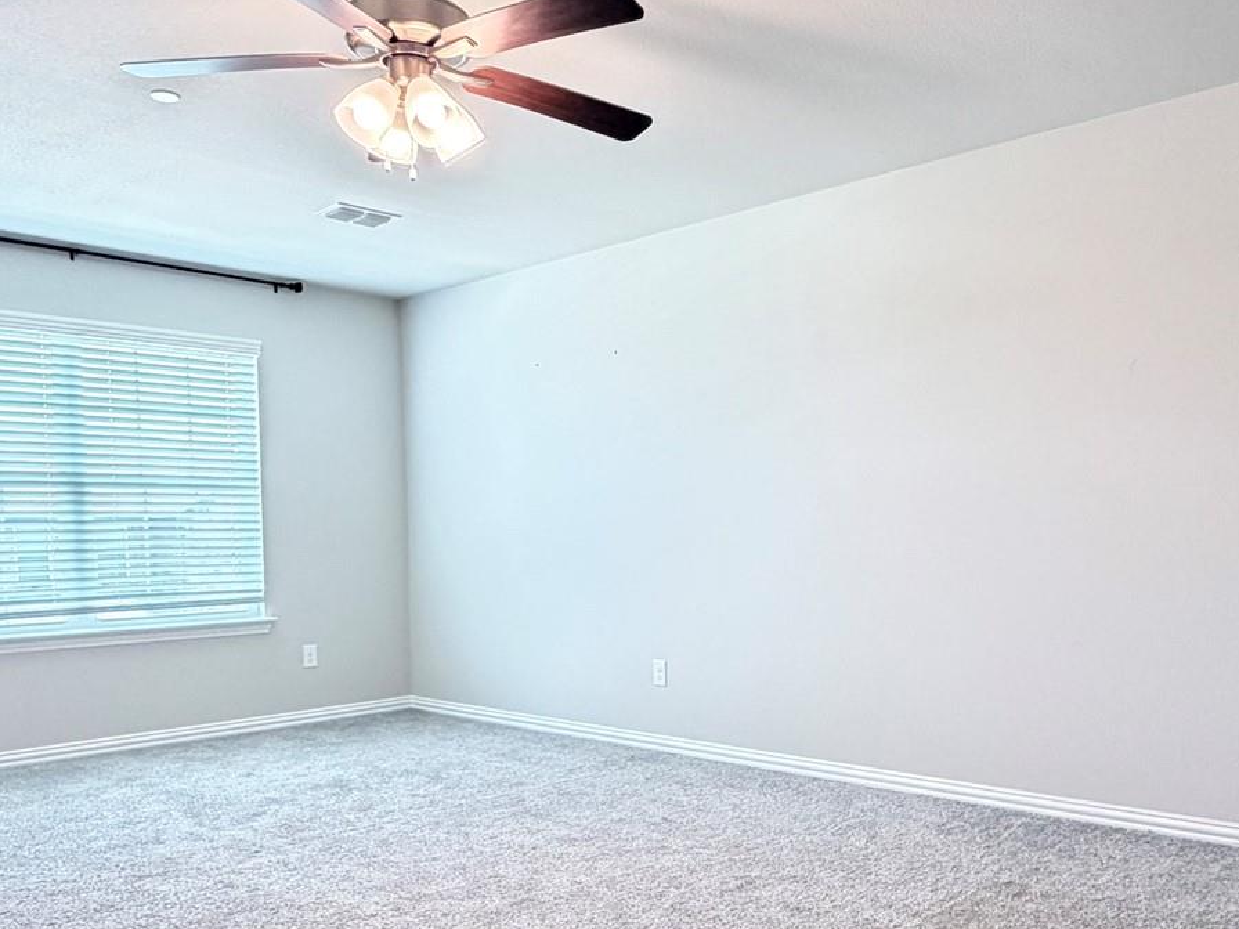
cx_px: 684
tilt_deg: -4.8
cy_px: 614
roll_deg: +0.7
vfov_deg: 43.6
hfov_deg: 56.7
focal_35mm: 32
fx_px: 1145
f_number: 2.2
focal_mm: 2.22
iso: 320
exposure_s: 1/60
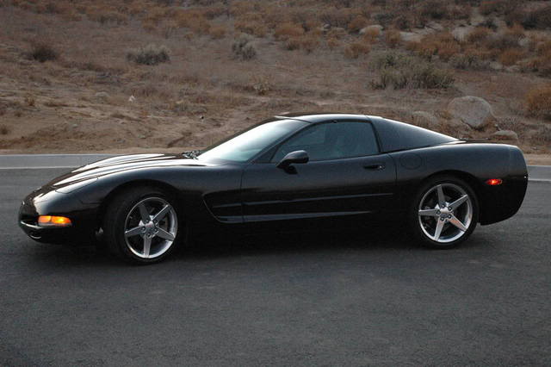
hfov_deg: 37.9
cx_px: 276
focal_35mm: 52
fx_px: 803
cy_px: 184
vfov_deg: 25.7
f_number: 4.2
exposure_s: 1/50
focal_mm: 35
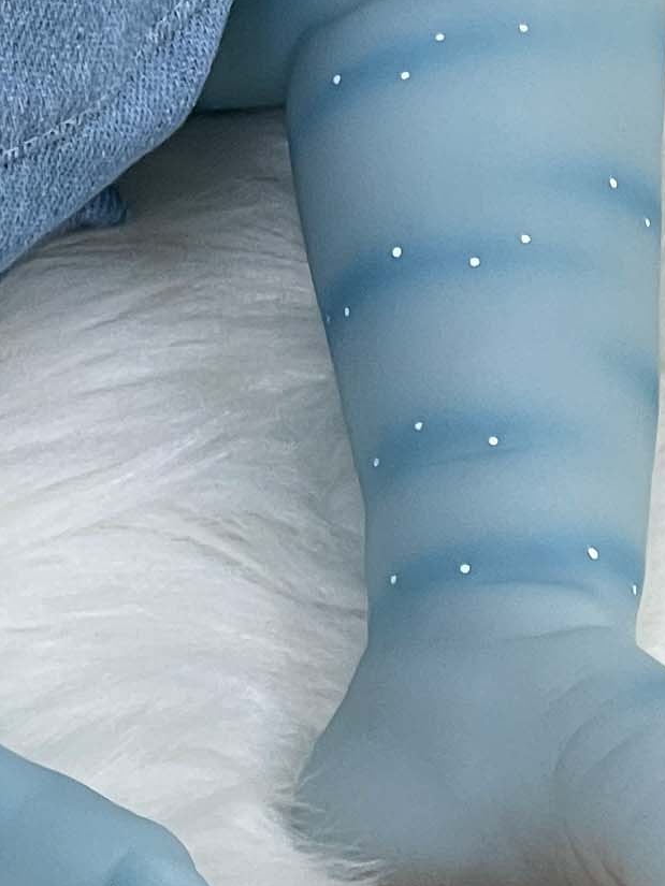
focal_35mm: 254
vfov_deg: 7.4
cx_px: -371
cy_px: -968
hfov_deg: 5.8
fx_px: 6504
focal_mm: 6
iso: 100
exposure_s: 1/100
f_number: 2
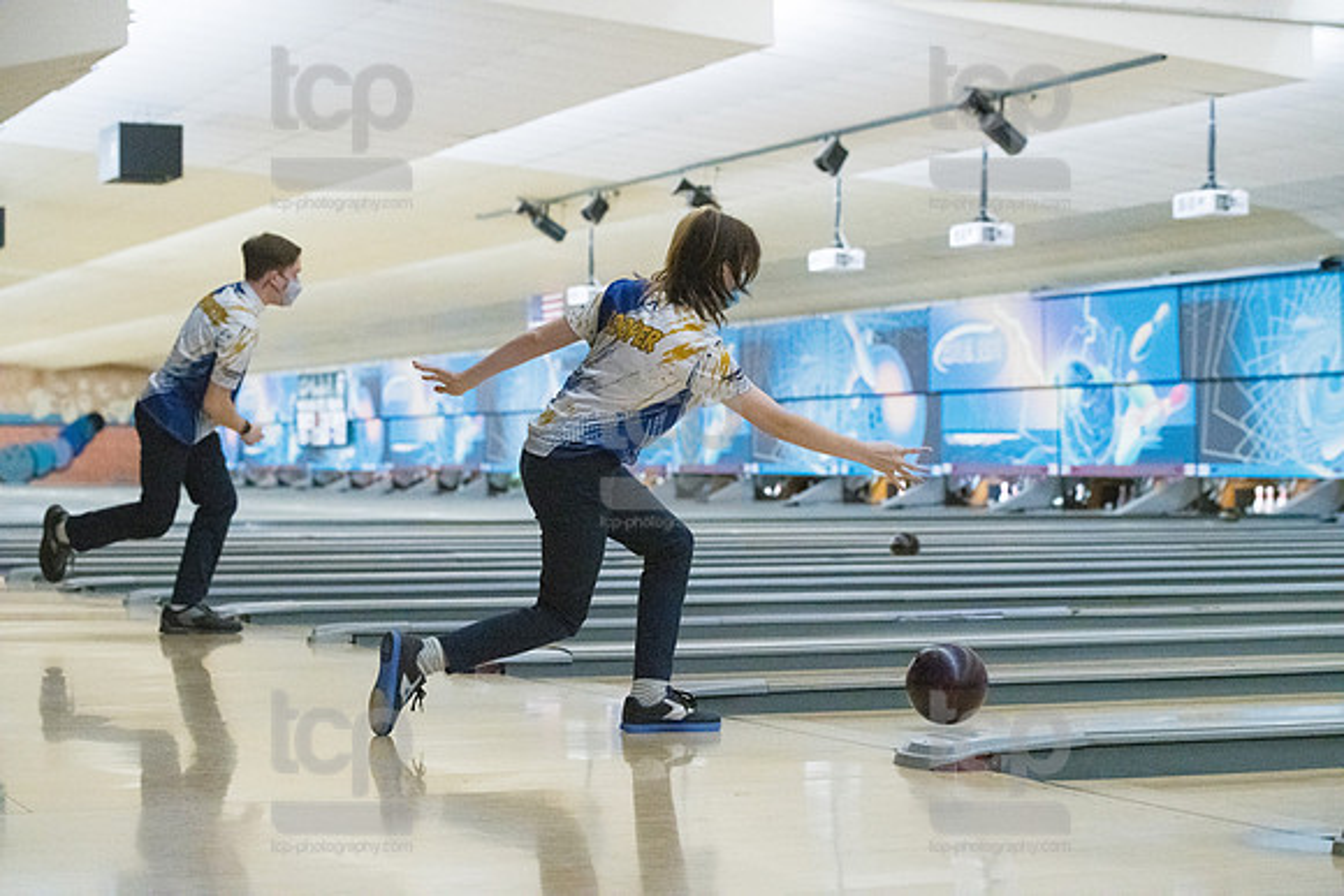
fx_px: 2987
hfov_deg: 25.4
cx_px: 672
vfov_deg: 17.1
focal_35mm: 80
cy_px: 448
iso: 10000
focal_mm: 80
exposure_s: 1/1000
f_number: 4
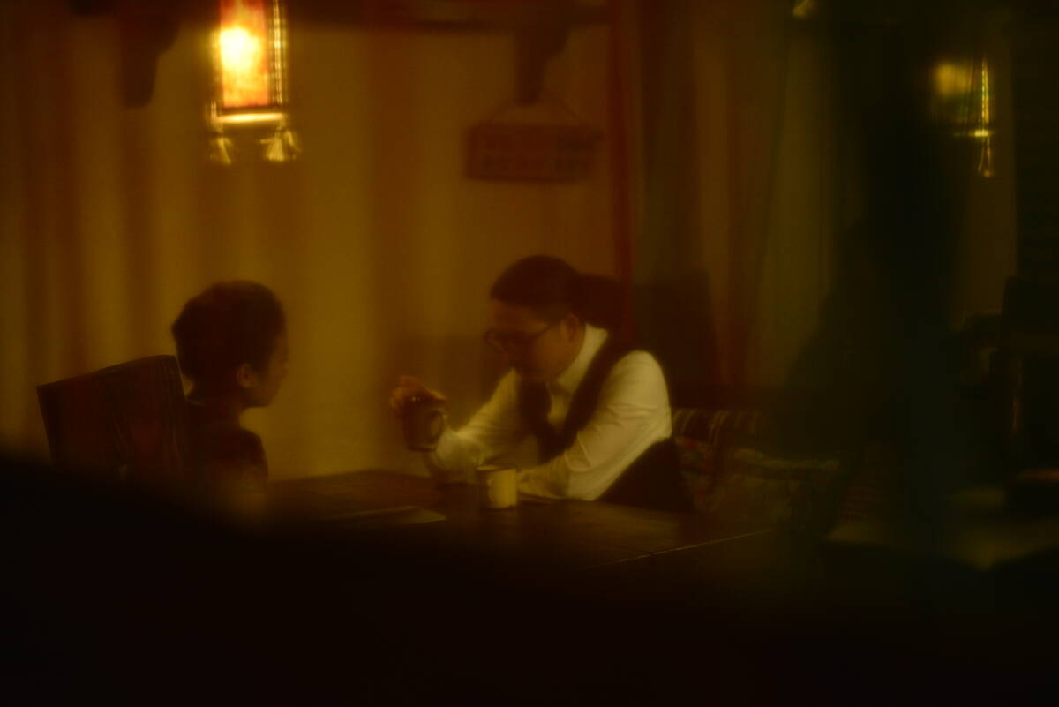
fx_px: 2060
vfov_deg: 19.5
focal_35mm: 70
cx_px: 530
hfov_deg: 28.8
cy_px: 354
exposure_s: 1/60
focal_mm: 70
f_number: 2.8
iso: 800
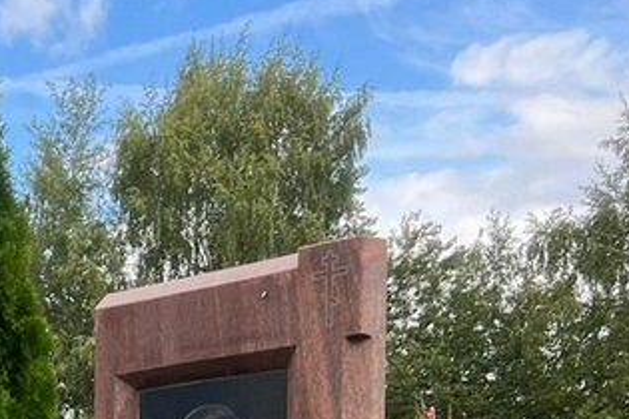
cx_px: -290
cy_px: 752
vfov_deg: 13.9
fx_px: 1537
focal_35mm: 88
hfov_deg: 20.2
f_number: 1.5
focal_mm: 5.7
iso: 50
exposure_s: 1/728
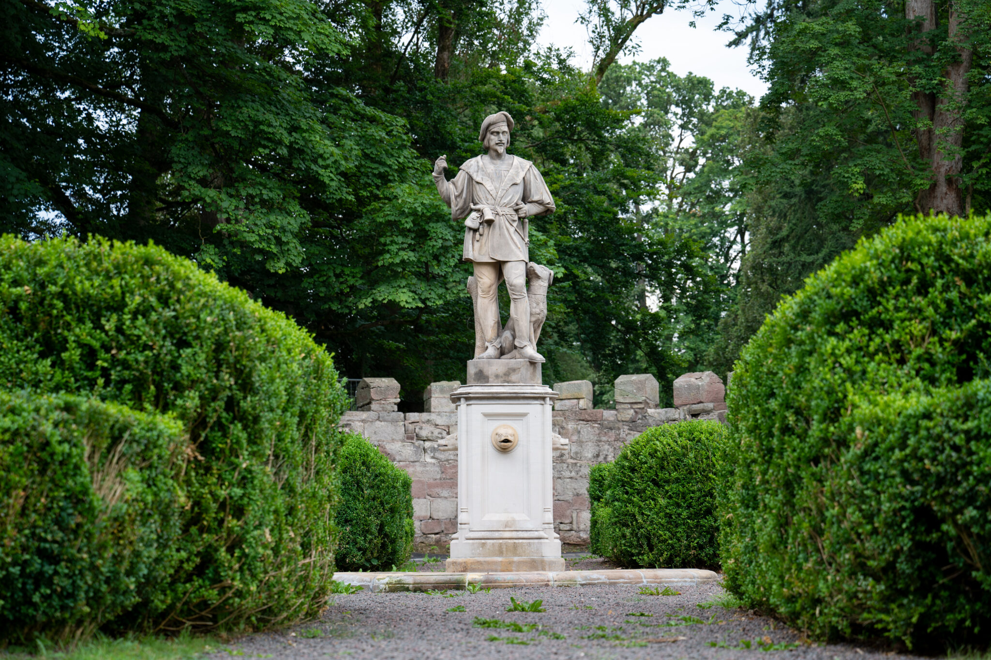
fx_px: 1927
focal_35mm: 70
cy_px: 330
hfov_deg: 28.8
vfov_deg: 19.5
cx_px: 496
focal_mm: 70
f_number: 4
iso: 100
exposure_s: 1/200
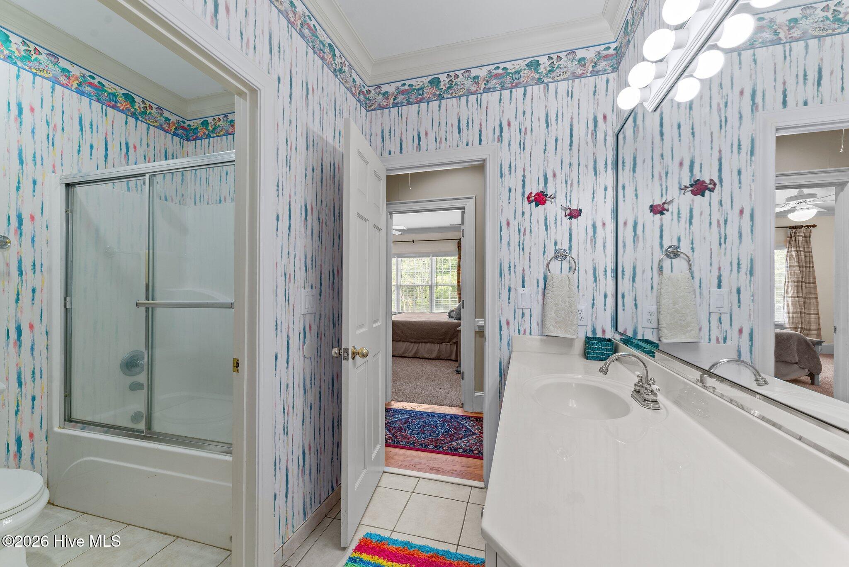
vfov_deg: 81.3
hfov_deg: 104.2
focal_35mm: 14
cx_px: 424
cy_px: 284
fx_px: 330
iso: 250
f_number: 8
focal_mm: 14
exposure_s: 1/1.25
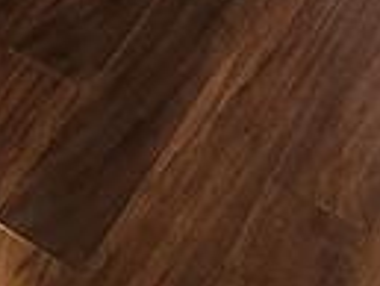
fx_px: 1132
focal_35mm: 103
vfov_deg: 8.2
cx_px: 103
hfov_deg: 19.0
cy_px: -843
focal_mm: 2.2
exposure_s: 1/60
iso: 125
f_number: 2.2
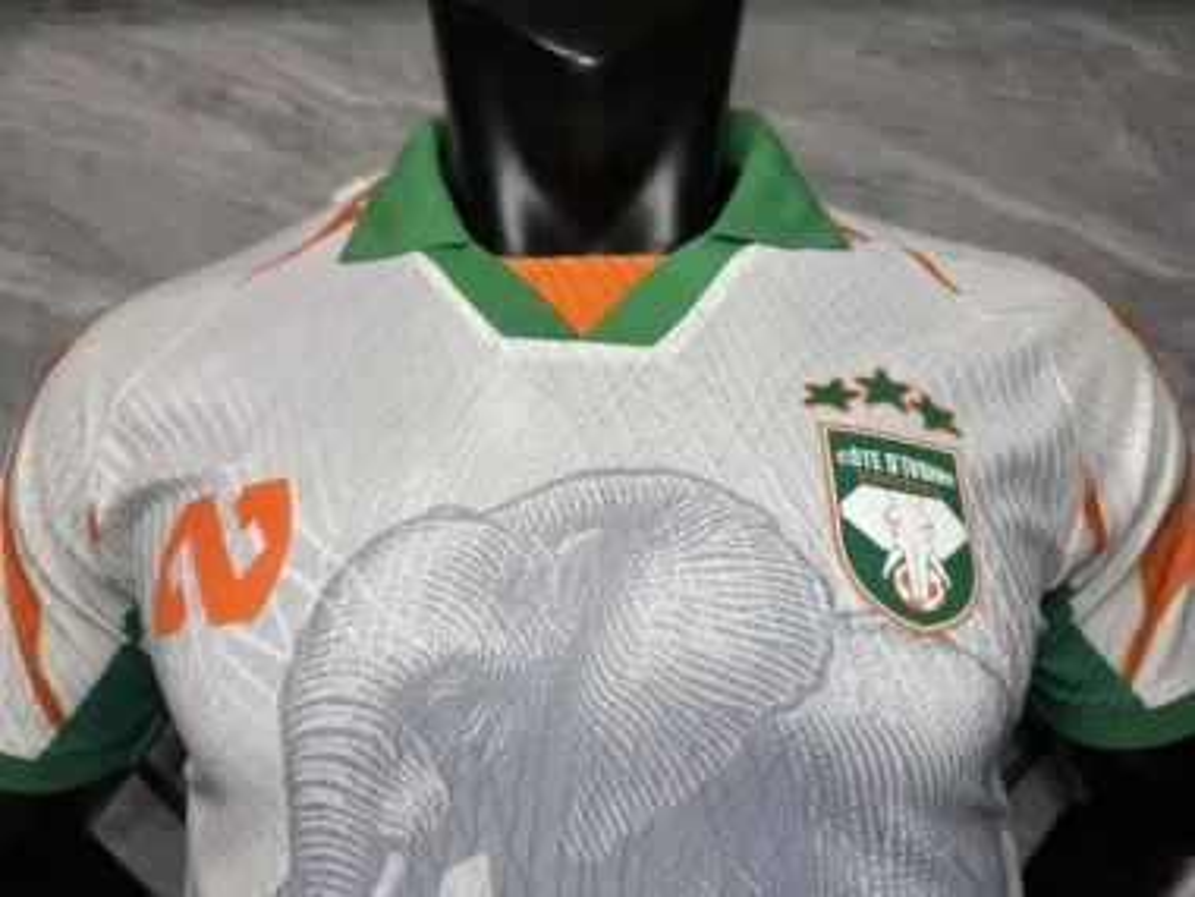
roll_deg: +0.4
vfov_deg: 56.8
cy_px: 448
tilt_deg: +8.9
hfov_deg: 71.6
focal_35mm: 24
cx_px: 598
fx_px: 829
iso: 64
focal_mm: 6.76
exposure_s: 1/100
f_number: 1.78
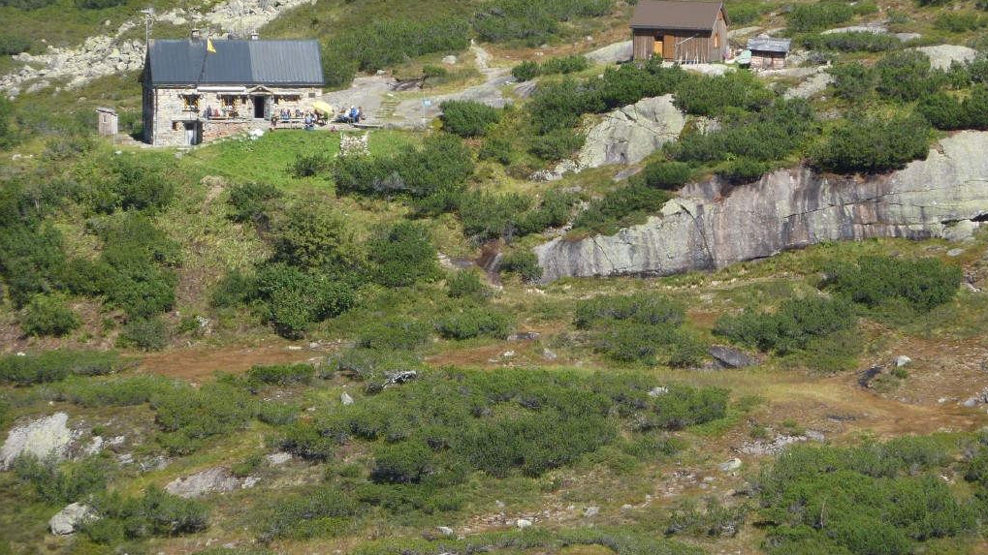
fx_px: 4846
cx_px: 495
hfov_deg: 11.6
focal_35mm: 185
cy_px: 184
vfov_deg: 6.6
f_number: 4.5
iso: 80
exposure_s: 1/320
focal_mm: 27.8
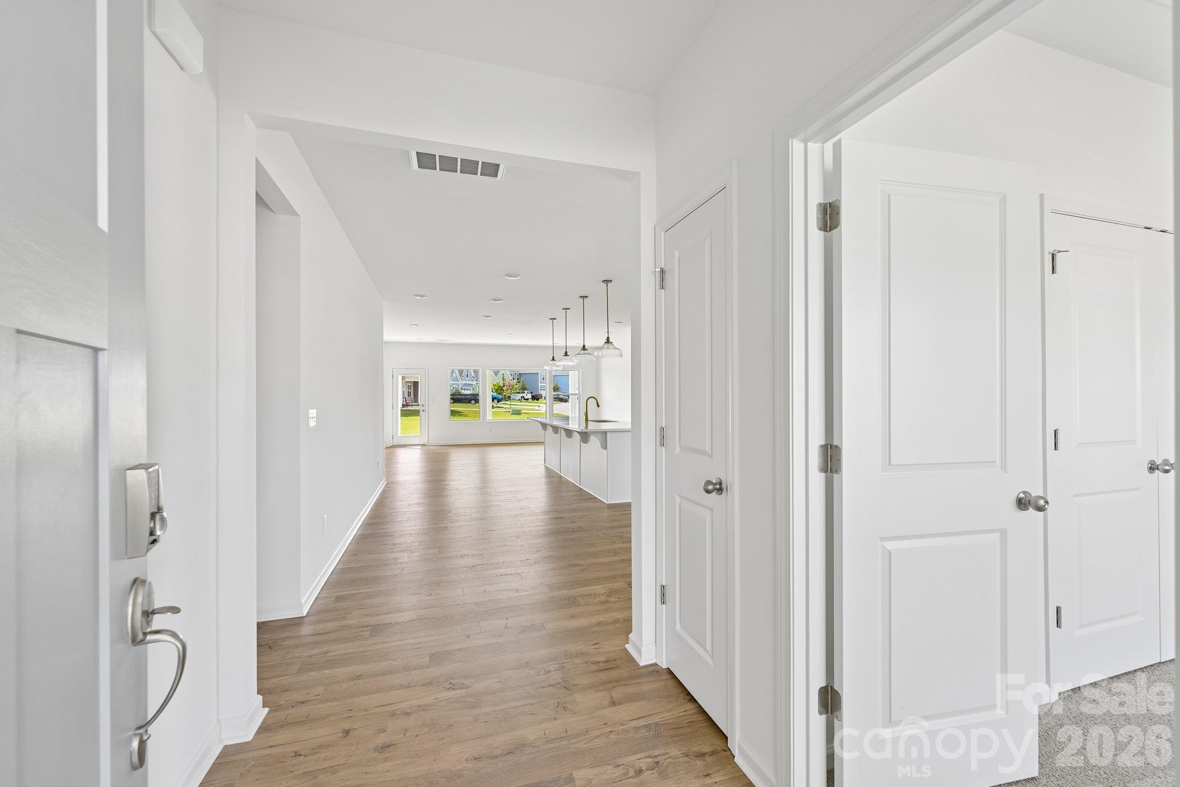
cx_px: 590
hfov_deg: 104.3
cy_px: 394
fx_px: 459
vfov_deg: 81.2
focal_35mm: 14
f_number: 8
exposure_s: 1/15
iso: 100
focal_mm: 14
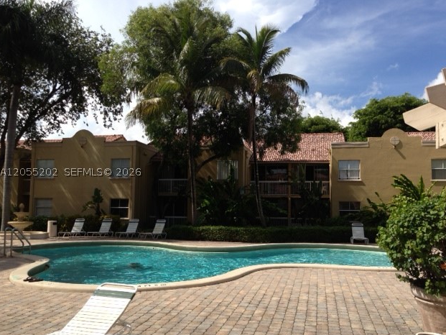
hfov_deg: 53.9
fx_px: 438
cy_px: 172
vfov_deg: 41.8
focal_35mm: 34
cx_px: 228
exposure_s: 1/1376
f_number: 2.4
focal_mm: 4.13
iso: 50
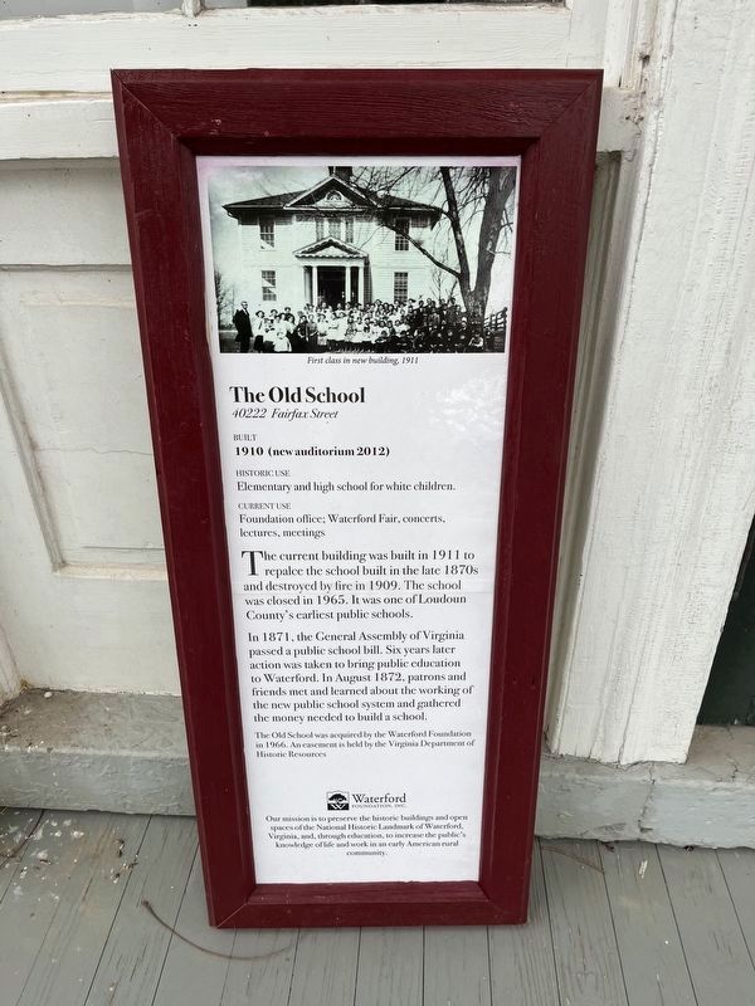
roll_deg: +2.0
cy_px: 503
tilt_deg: -32.0
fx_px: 756
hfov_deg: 53.1
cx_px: 378
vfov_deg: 67.3
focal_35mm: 26
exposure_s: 1/122
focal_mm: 5.1
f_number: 1.6
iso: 32
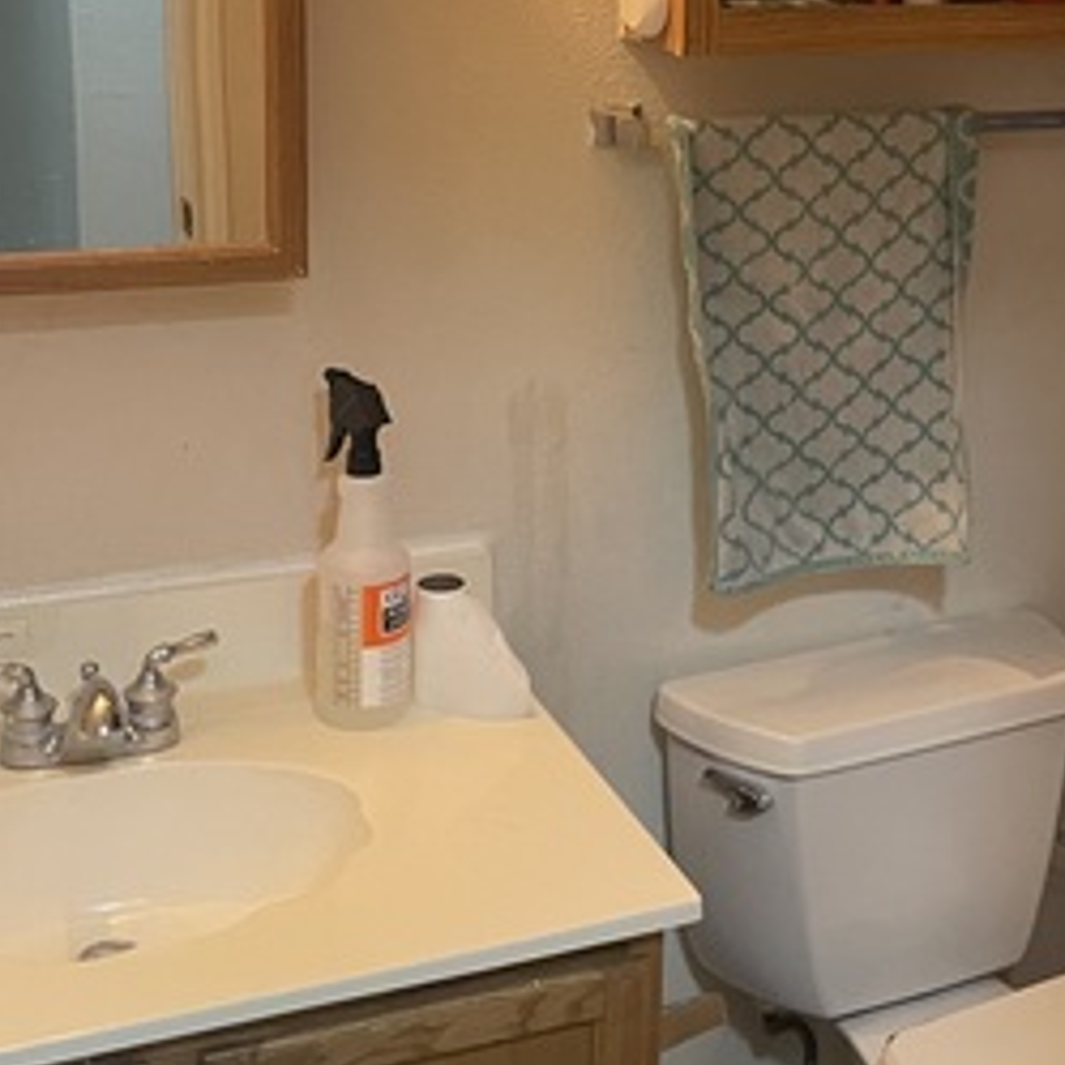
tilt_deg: -8.8
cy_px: 231
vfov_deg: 28.5
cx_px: 753
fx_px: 2054
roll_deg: -2.2
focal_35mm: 59
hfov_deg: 28.8
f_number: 1.6
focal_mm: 4.2
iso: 400
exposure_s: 1/60
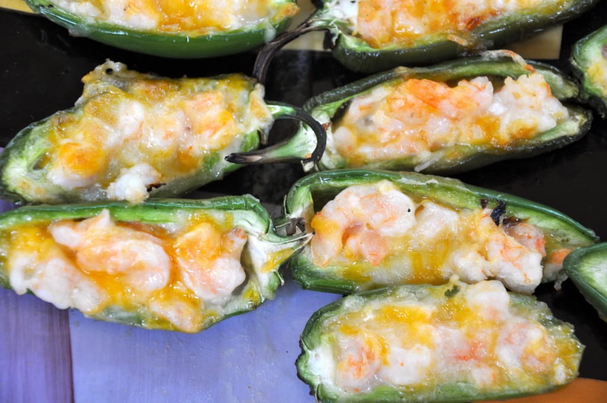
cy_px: 202
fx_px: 2021
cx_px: 304
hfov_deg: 17.1
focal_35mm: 120
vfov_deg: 11.4
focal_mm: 80
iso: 640
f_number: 5.3
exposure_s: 1/60
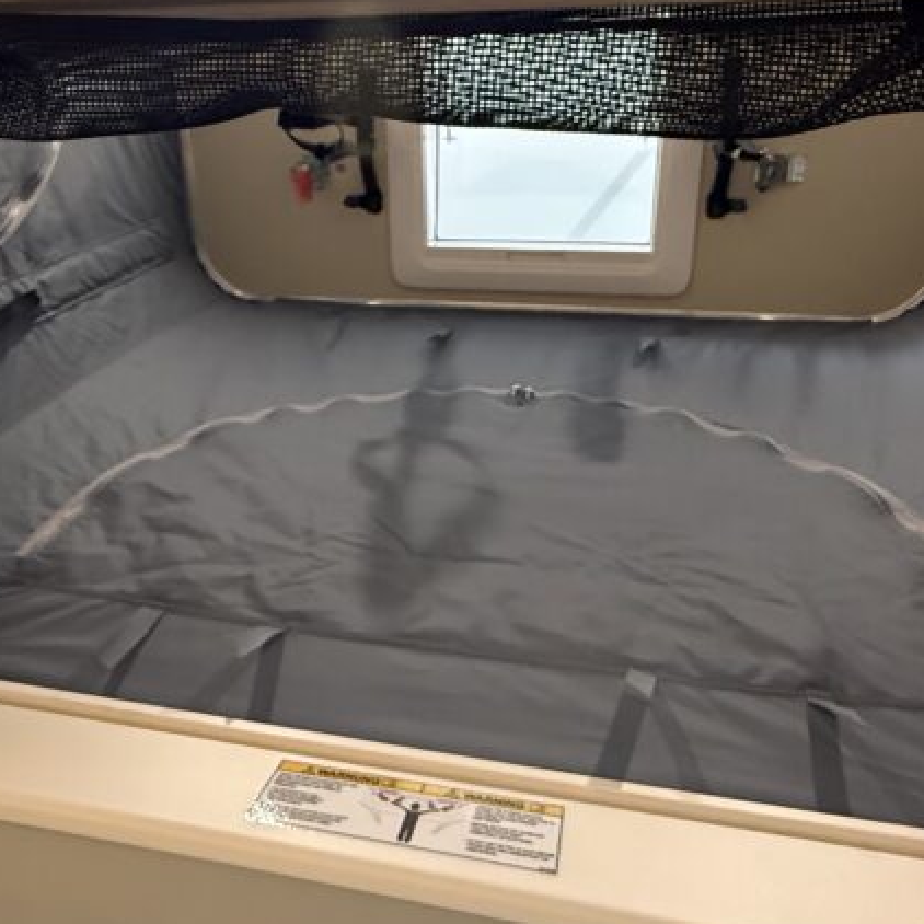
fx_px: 906
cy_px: 427
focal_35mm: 30
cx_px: 405
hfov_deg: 53.9
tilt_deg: +67.6
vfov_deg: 54.0
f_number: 2.2
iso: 800
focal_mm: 2.22
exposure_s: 1/60
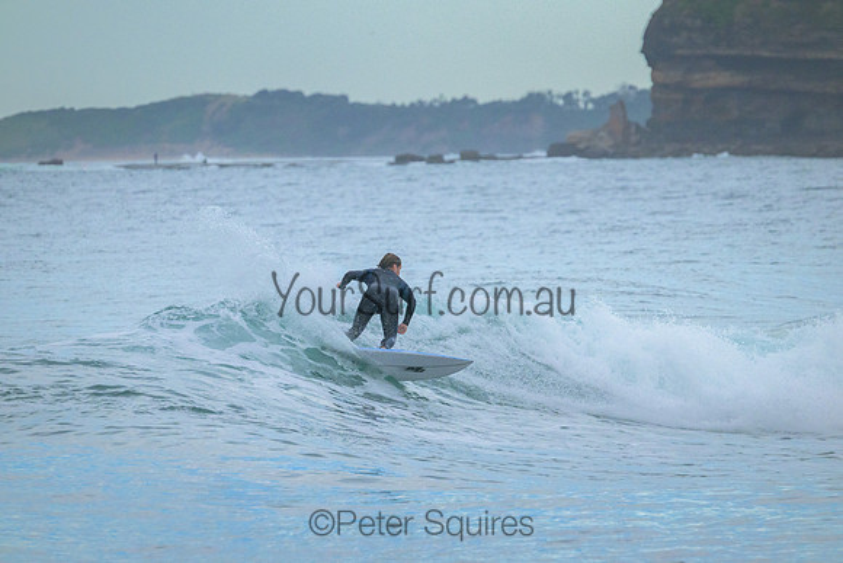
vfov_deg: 2.5
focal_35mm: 550
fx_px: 12882
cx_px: 422
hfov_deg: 3.7
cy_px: 282
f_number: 11
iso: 4000
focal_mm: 550
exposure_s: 1/1250
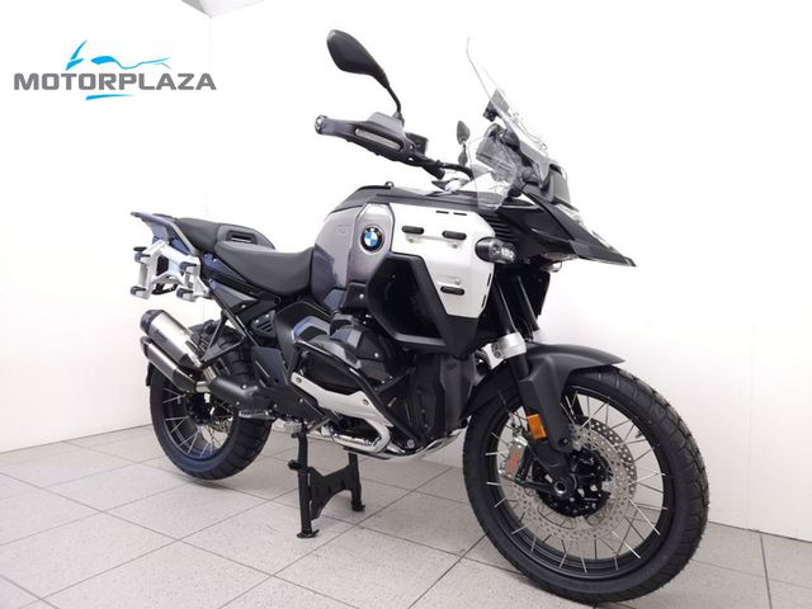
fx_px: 540
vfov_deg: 58.9
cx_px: 406
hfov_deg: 73.9
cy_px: 304
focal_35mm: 23
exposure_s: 1/50
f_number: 1.8
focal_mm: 5.4
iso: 125
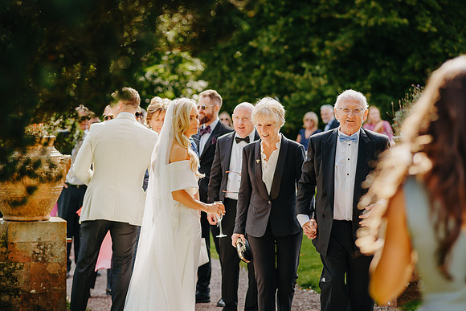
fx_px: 1222
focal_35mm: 94
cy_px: 138
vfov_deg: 14.5
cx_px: 207
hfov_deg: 21.6
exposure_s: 1/640
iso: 100
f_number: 2.2
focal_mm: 85
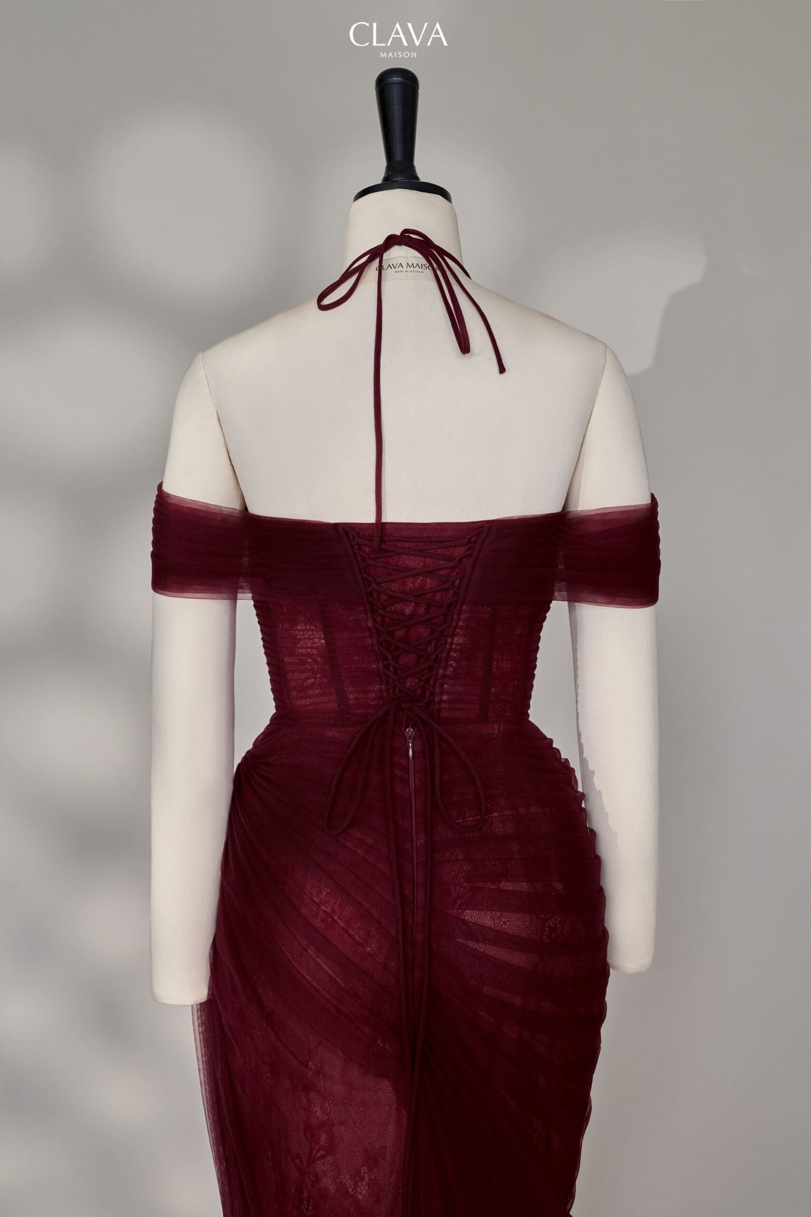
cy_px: 608
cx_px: 406
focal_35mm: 50
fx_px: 1690
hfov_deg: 27.0
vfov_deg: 39.6
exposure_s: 1/125
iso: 1000
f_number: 5
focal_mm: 50
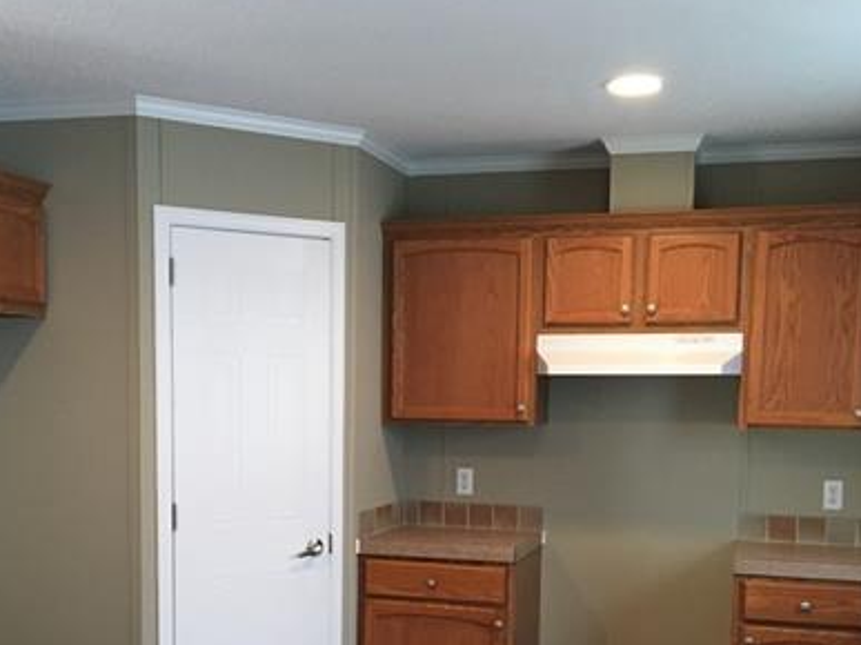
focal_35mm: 48
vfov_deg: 29.6
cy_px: 507
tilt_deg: -5.1
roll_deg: -0.2
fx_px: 1194
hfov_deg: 39.7
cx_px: 409
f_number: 2.2
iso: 160
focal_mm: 4.15
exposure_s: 1/30
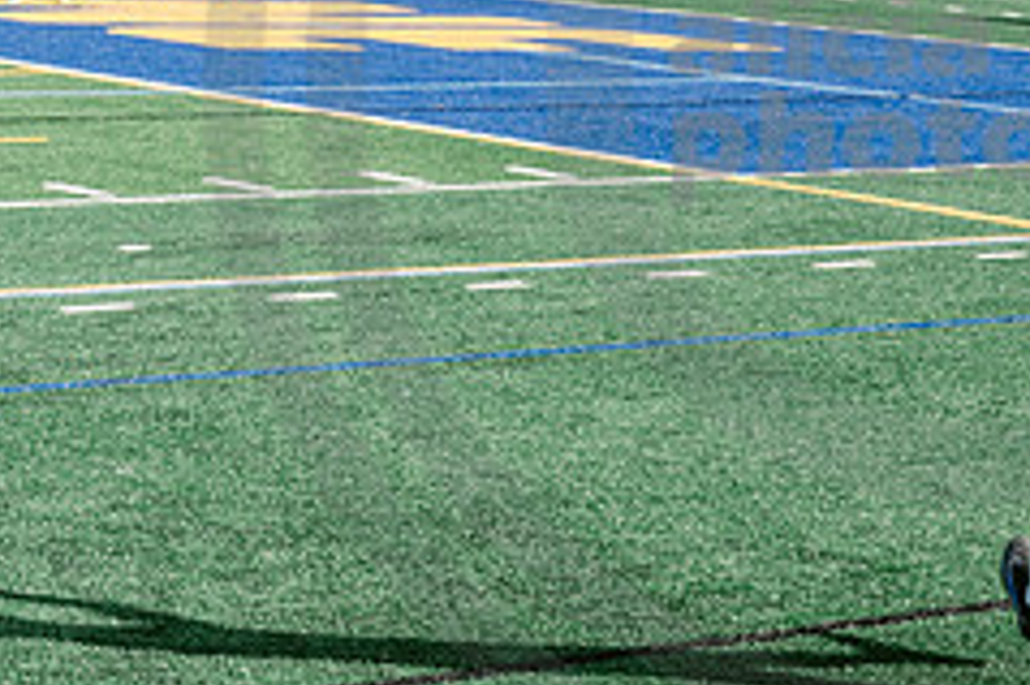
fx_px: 3888
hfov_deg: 14.9
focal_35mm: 136
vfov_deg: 10.0
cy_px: 84
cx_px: 970
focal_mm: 56
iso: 640
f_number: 5.6
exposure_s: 1/2500
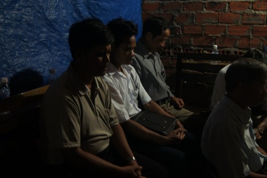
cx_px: 134
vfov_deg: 29.8
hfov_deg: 43.6
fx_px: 334
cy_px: 89
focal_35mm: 45
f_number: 4.5
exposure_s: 1/5
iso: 800
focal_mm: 30
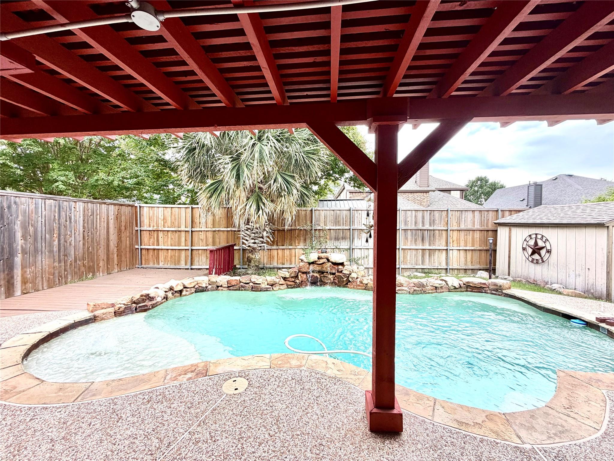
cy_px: 230
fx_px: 248
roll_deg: +0.9
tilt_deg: -2.5
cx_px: 307
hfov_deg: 102.1
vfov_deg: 85.7
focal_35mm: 14
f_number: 2.2
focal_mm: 2.22
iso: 80
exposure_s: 1/121
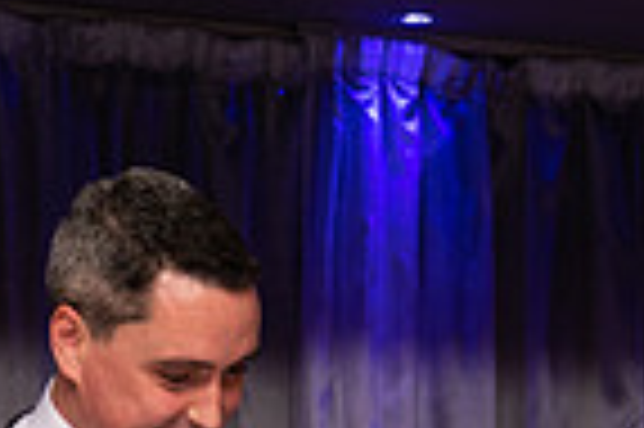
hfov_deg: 13.3
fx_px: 2752
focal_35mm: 154
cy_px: 800
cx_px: 306
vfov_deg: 8.5
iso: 640
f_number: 3.5
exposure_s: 1/160
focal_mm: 38
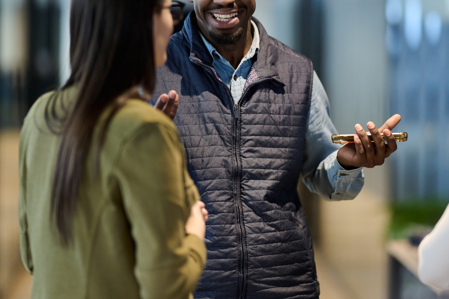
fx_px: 1684
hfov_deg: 15.1
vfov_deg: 10.1
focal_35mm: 135
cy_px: 72
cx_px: 321
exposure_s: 1/320
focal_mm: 85
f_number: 1.2
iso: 640
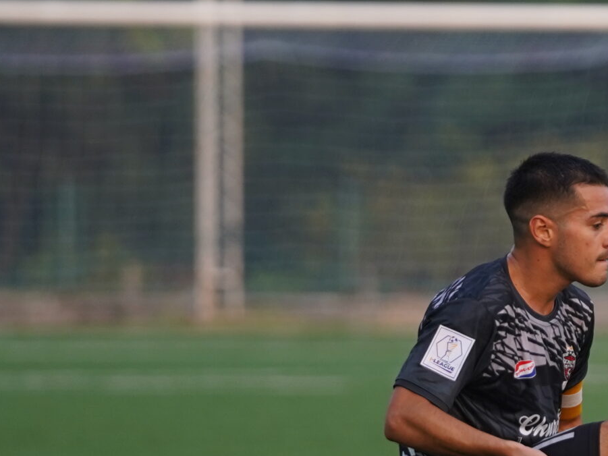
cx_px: 720
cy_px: 396
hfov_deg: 2.5
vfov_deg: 1.9
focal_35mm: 781
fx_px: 13719
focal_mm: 191
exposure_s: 1/1000
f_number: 2.8
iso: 400
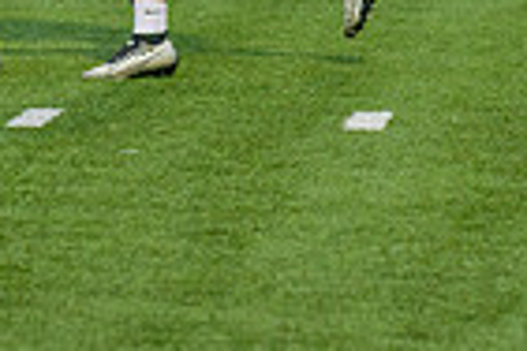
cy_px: -327
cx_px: 239
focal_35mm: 493
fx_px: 7216
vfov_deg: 2.8
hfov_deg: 4.2
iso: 1250
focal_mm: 120
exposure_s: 1/1250
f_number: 2.8
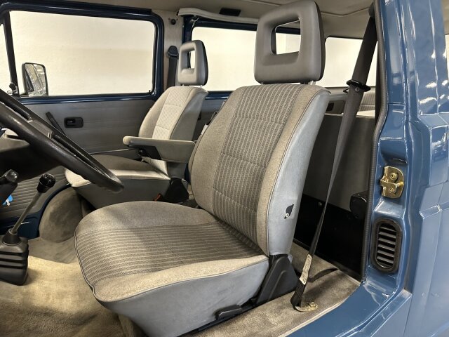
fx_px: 311
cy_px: 168
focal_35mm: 24
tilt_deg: -16.8
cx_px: 224
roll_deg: +0.9
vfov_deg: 56.8
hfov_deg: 71.6
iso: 640
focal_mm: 6.86
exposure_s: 1/60
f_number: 1.78
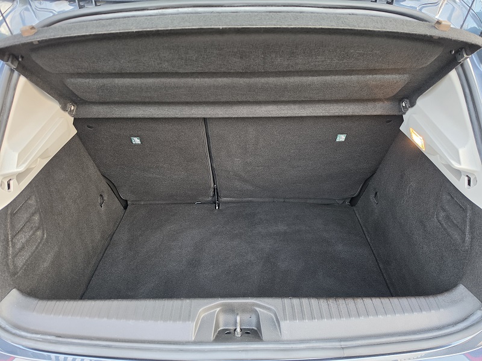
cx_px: 241
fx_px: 320
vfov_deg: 58.9
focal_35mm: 23
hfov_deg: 73.9
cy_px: 180
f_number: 1.4
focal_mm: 6.5
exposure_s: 1/100
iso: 125
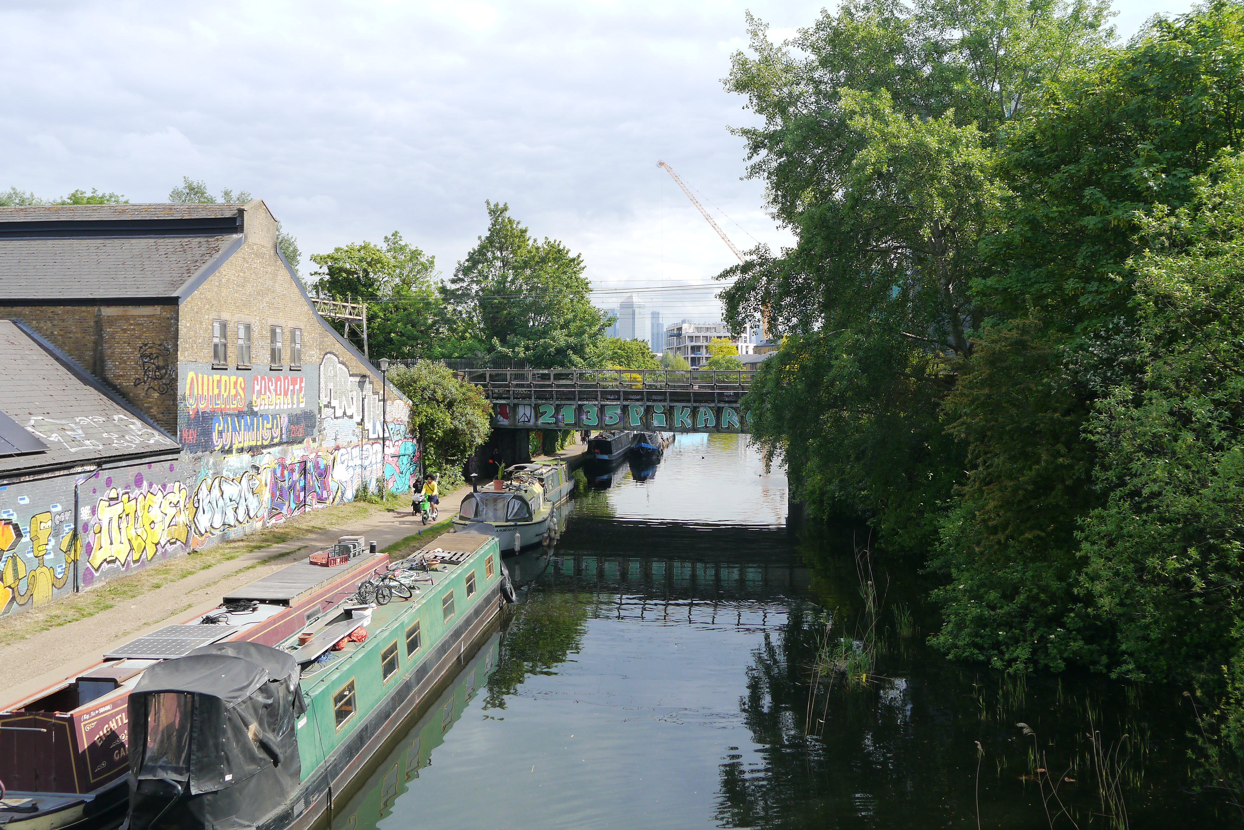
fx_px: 1037
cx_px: 621
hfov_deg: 61.9
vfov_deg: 43.5
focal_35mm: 30
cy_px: 353
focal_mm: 14
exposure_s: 1/400
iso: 160
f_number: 6.3
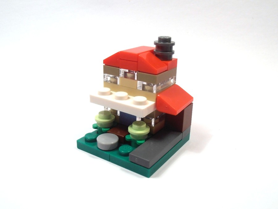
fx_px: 297
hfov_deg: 50.1
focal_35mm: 37
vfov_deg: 38.7
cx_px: 139
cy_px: 104
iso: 80
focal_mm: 6.61
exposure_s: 1/100
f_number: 3.9
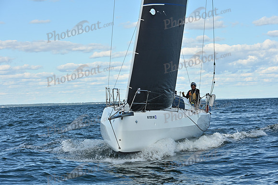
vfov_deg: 13.0
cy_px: 92
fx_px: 811
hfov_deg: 19.5
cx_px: 139
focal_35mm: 105
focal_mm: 105
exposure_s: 1/1250
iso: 320
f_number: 8
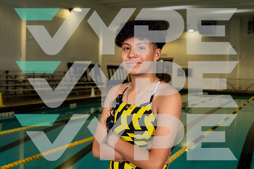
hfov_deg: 46.4
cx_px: 127
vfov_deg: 31.9
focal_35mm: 42
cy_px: 84
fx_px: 296
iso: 1000
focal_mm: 42
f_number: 5.6
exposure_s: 1/250
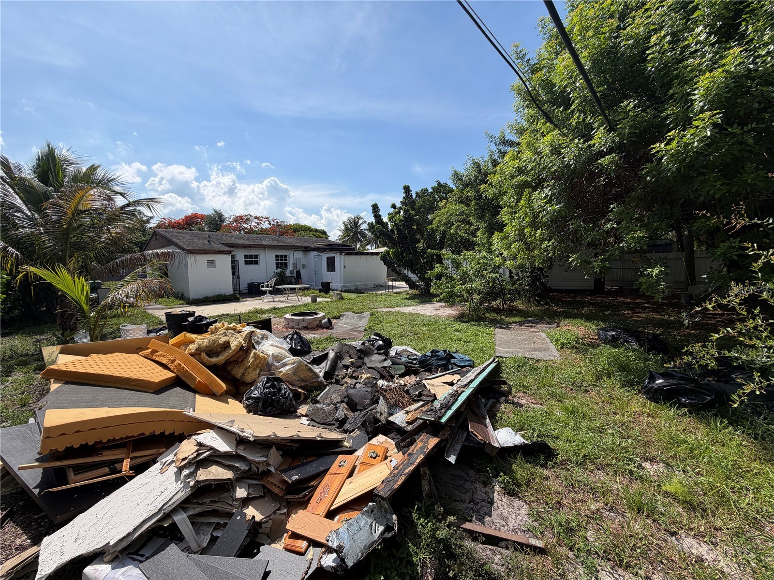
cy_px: 290
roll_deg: +1.4
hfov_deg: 102.1
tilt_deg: -4.8
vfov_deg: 85.7
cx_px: 387
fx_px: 313
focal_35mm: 14
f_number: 2.2
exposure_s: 1/1050
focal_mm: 2.22
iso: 20
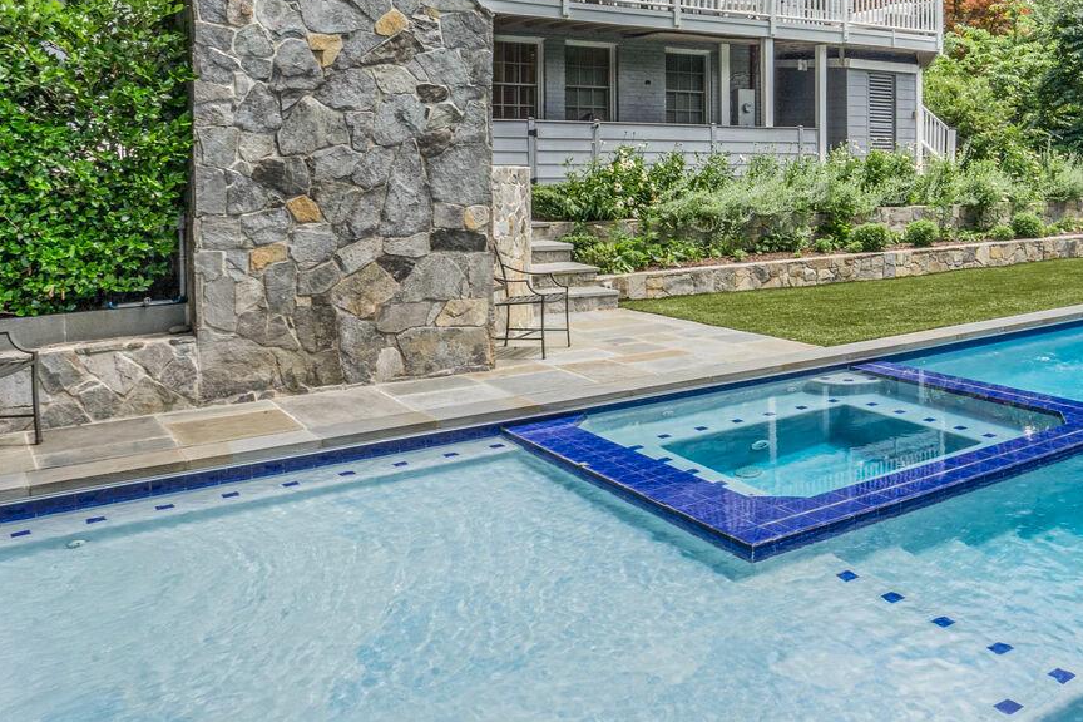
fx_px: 963
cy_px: 81
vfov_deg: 38.5
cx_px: 855
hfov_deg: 54.9
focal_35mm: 32
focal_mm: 16
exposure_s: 1/50
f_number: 22
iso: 500
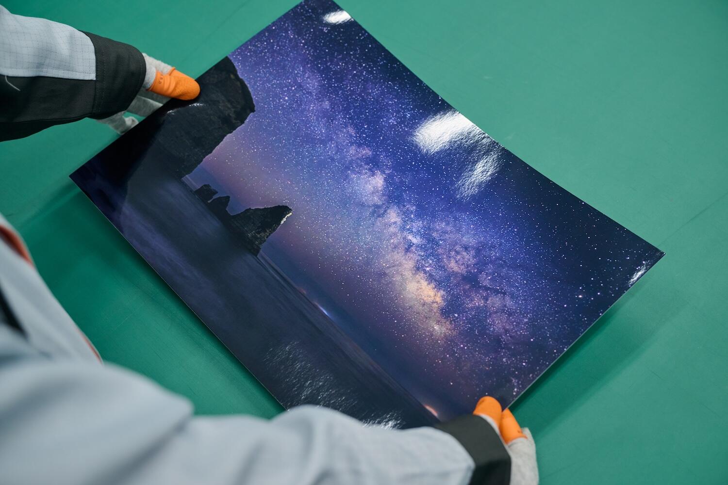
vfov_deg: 29.2
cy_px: 242
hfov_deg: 42.7
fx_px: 930
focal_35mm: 46
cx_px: 364
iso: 400
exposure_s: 1/125
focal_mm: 46
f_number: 4
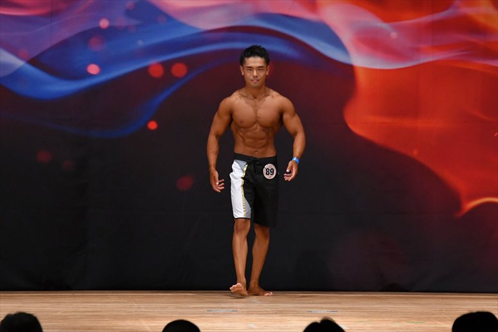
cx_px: 249
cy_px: 166
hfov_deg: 7.6
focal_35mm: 270
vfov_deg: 5.1
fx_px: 3733
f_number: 5.6
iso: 3200
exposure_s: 1/400
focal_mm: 180
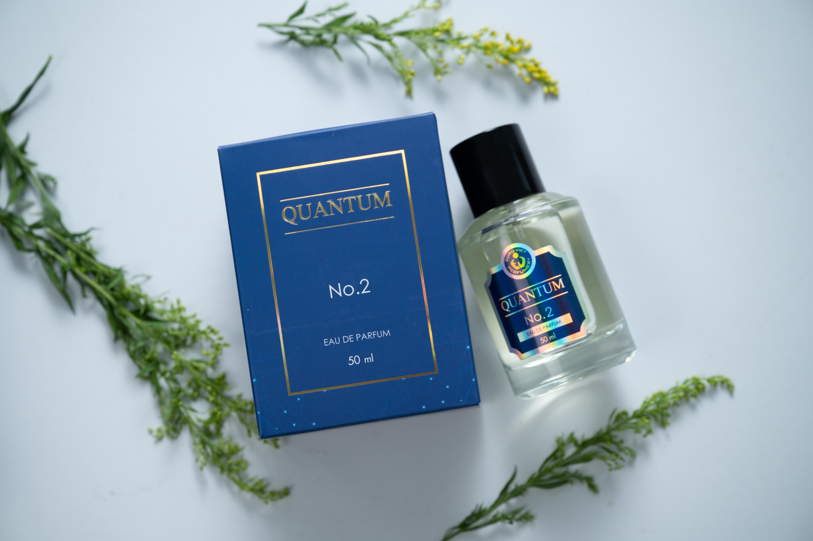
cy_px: 270
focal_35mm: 70
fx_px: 1580
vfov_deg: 19.4
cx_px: 406
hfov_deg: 28.9
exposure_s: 1/200
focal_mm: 70
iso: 250
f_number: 5
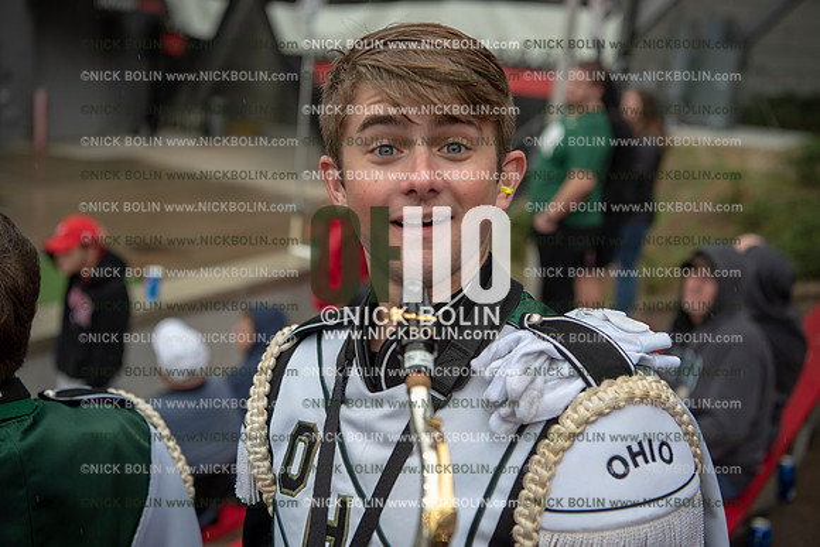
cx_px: 410
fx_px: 1139
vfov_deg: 27.0
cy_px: 274
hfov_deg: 39.6
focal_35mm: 50
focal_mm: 50
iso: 250
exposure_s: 1/800
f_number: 3.5
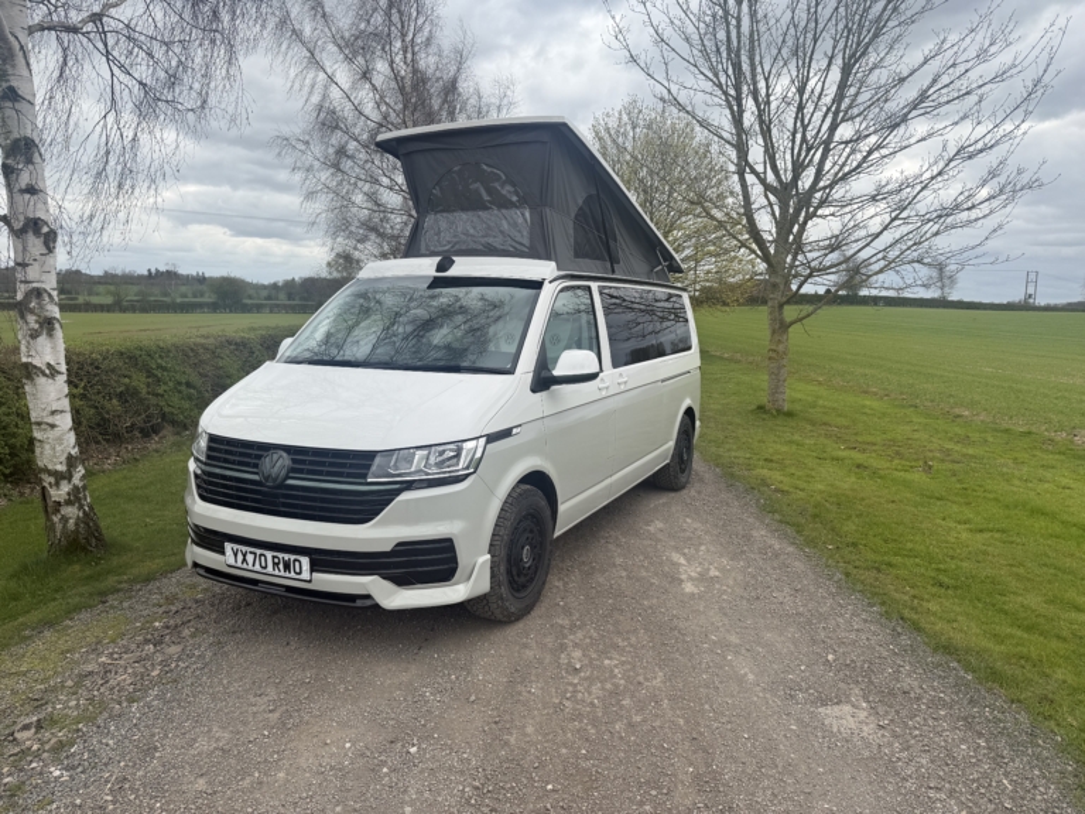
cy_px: 407
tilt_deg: -7.7
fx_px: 752
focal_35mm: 24
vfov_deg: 56.8
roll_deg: -1.7
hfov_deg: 71.6
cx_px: 542
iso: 80
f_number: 1.78
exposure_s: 1/2907
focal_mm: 6.76
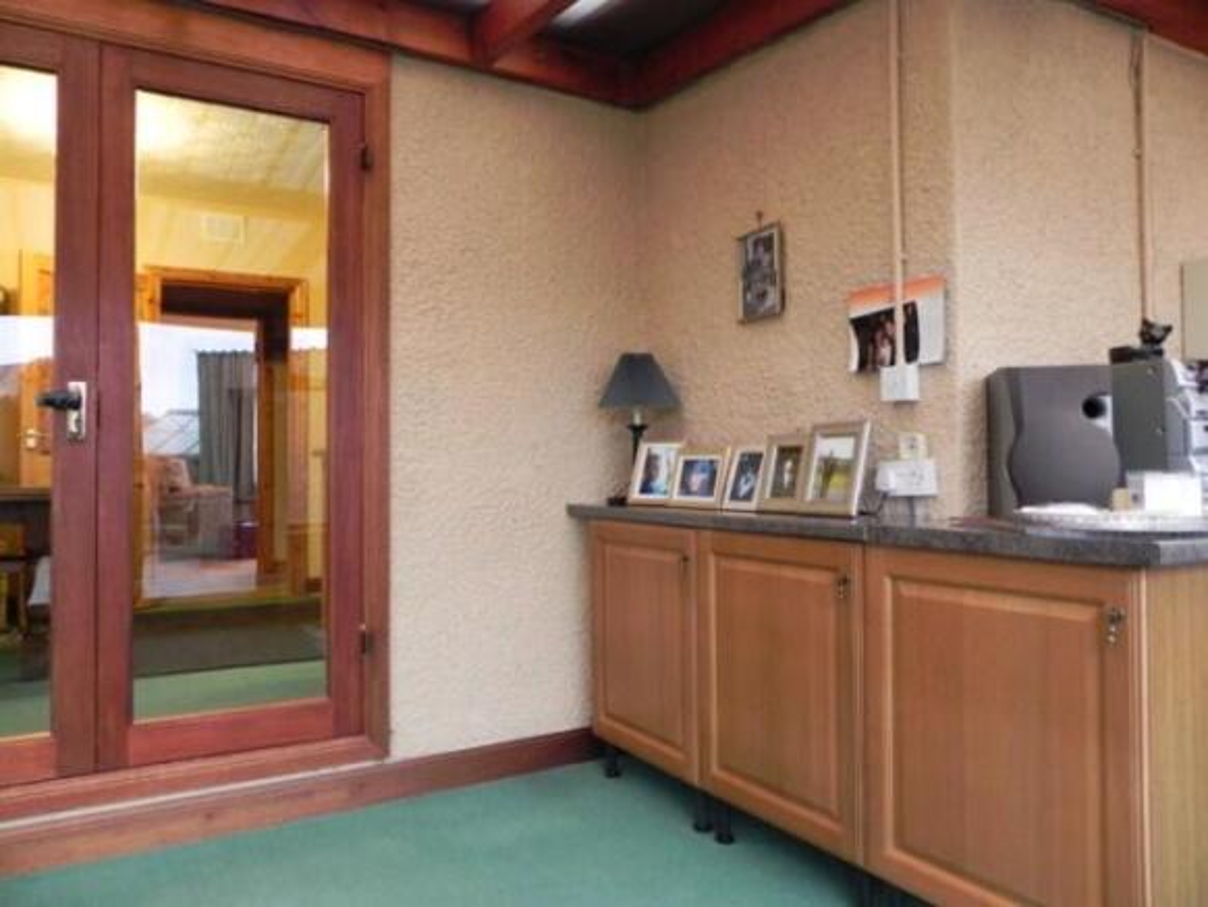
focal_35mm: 26
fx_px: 908
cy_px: 454
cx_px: 604
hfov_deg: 67.3
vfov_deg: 53.1
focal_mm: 4.6
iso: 400
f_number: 2.8
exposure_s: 1/13.5
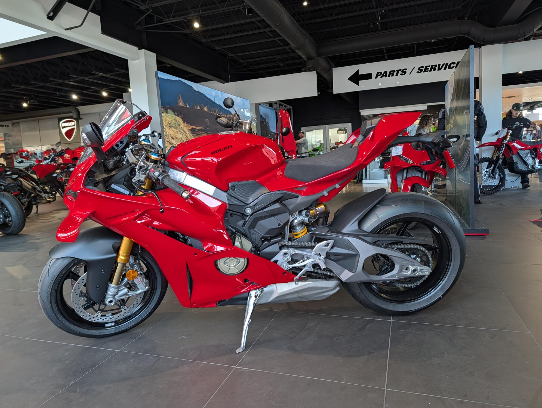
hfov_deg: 71.5
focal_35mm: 24
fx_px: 376
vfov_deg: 56.9
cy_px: 204
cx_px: 271
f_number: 1.68
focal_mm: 6.9
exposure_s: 1/120
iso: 140
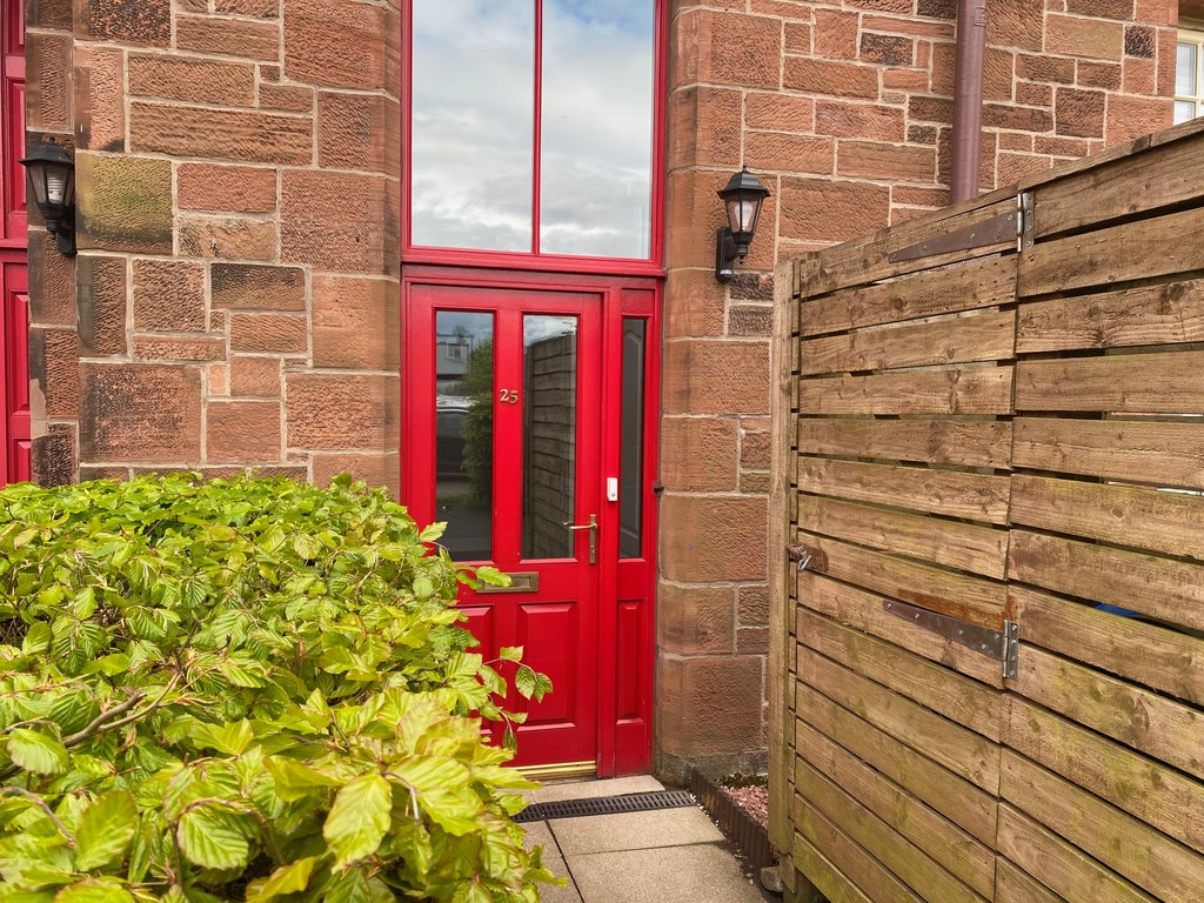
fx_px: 904
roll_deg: -0.6
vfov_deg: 53.1
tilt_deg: -3.5
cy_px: 452
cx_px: 602
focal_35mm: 26
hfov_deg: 67.3
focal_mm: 4.25
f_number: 1.8
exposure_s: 1/428
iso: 32
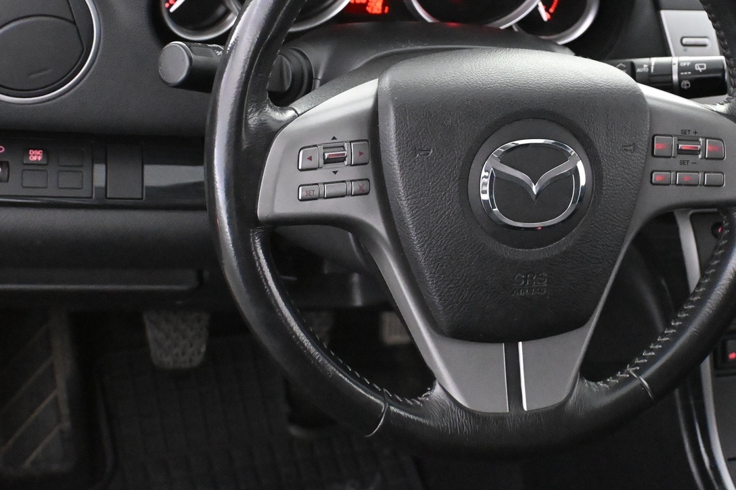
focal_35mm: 68
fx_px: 1392
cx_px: 488
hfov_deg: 29.4
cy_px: 139
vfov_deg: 19.9
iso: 11400
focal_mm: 30.5
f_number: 4.8
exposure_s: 1/60
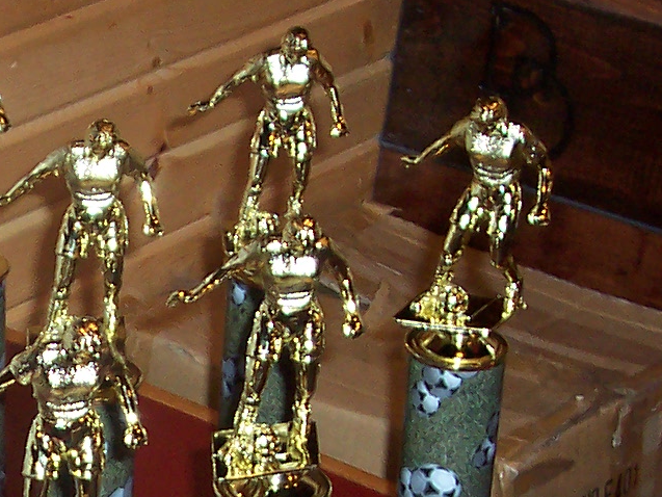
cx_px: -53
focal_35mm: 118
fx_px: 2257
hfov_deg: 16.2
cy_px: 581
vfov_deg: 12.3
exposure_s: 1/60
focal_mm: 5.6
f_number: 2.8
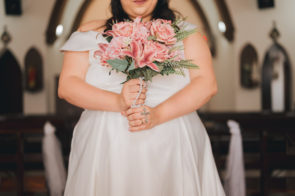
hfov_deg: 39.6
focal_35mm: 50
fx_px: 410
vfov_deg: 27.0
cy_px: 98
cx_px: 148
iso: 800
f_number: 1.8
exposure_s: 1/640
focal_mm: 50
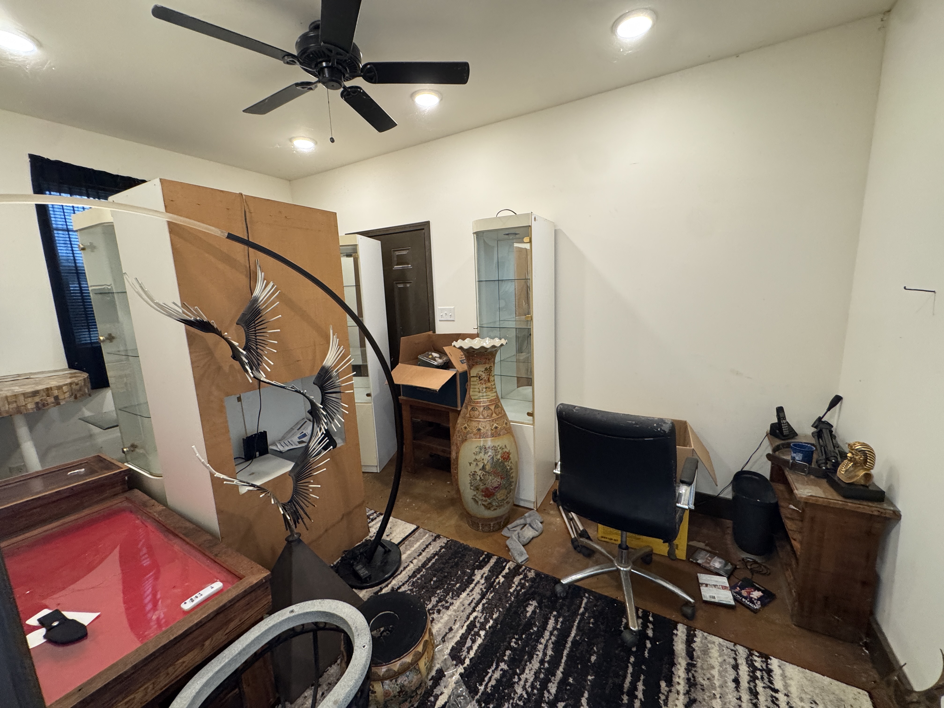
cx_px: 472
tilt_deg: -10.6
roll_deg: +1.5
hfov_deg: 102.1
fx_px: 382
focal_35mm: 14
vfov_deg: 85.7
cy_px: 354
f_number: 2.2
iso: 250
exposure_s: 1/60
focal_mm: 2.22
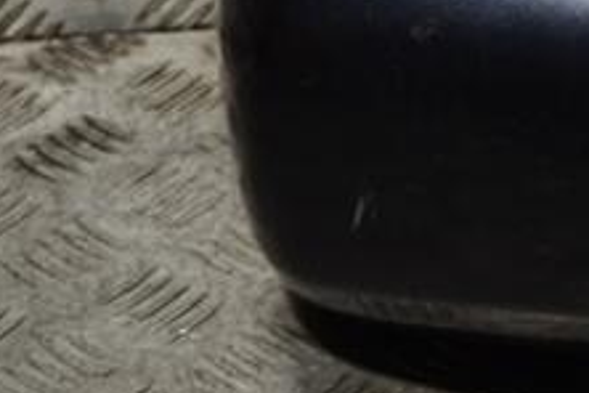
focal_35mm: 195
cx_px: 777
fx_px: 3190
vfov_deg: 7.0
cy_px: 5
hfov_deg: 10.3
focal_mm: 48
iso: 125
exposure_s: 1/30
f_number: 5.3
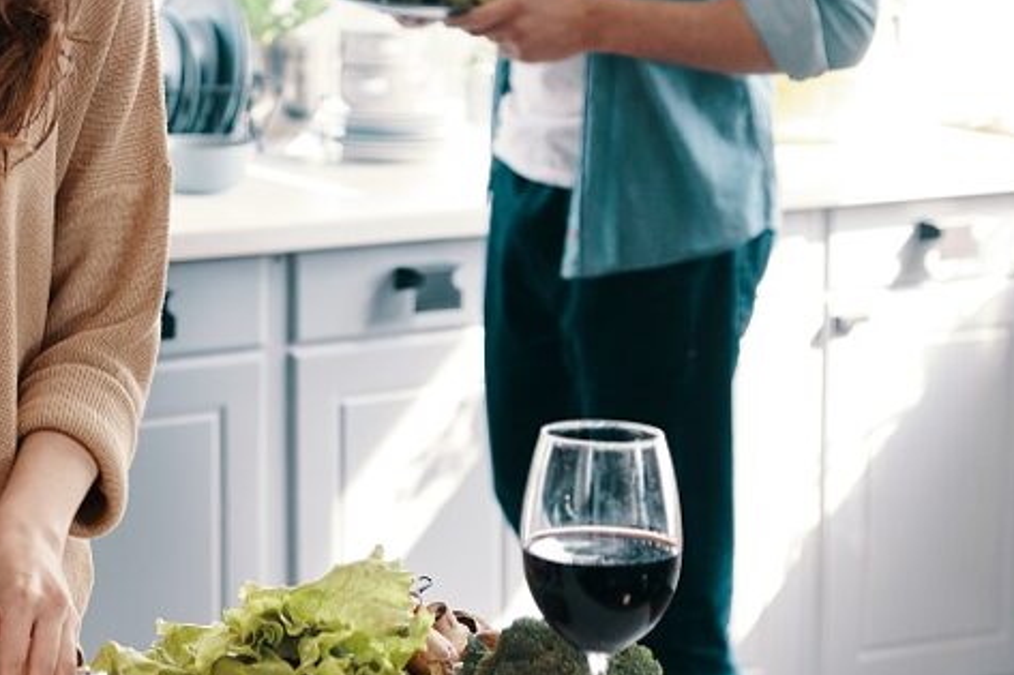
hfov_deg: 16.9
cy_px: 101
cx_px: -57
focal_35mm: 118
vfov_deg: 11.5
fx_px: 3322
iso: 1000
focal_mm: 50
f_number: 3.5
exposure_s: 1/320
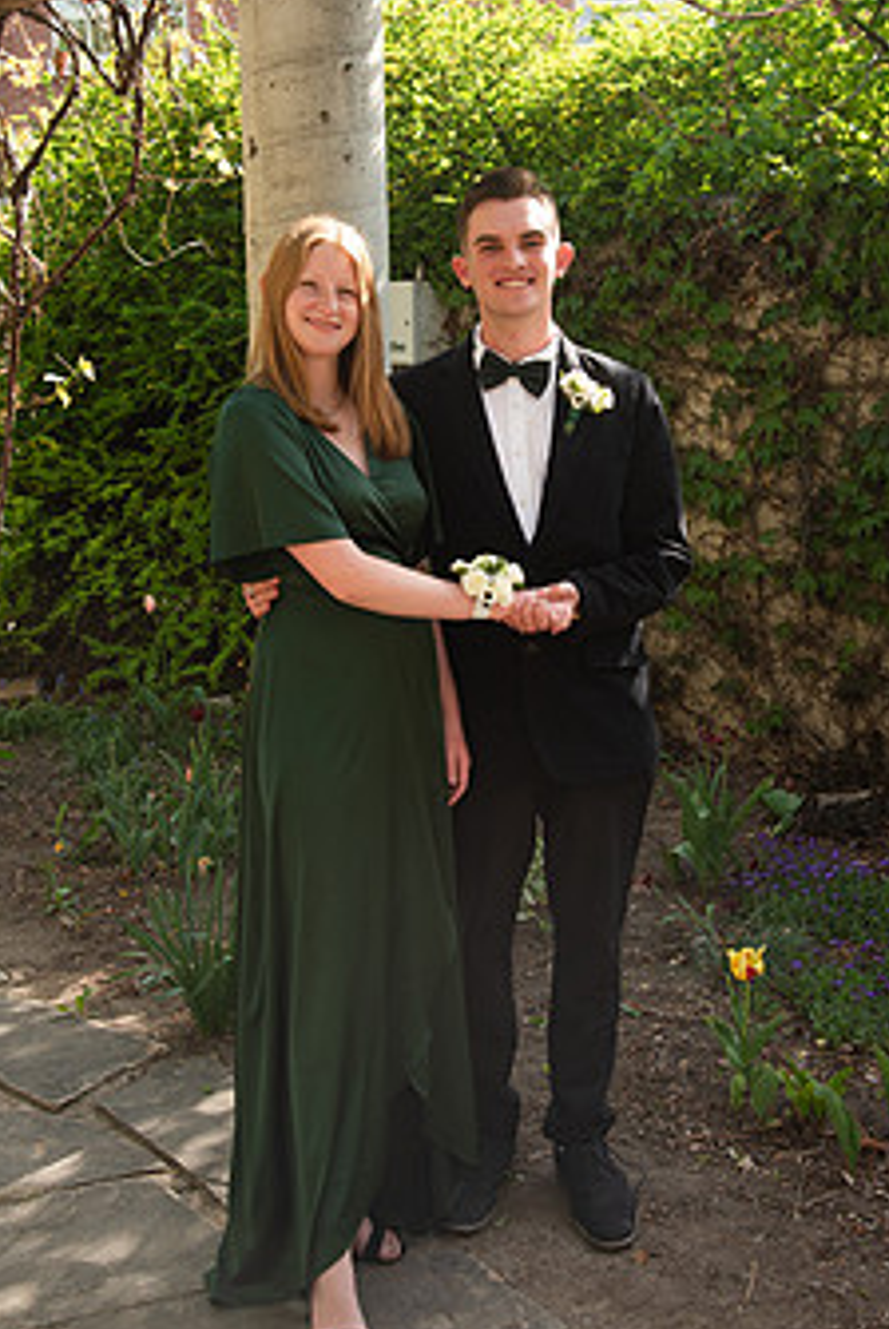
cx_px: 488
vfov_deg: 38.7
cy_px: 555
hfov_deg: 26.5
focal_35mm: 51
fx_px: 1885
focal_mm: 38
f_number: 5
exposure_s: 1/200
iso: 100
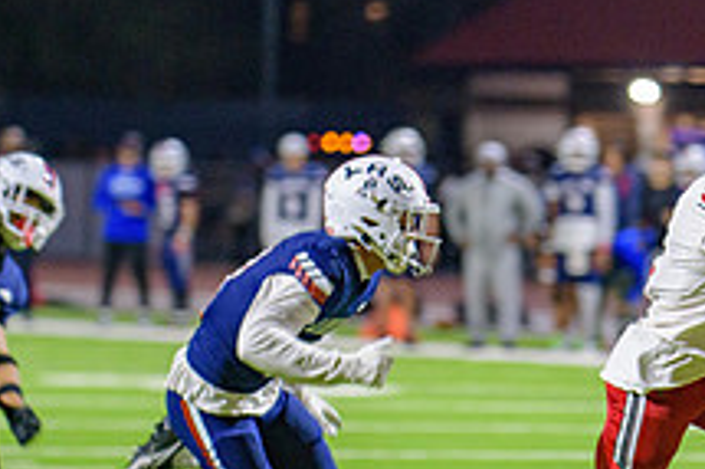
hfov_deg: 4.5
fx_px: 8982
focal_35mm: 459
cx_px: 853
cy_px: 300
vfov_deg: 3.0
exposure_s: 1/250
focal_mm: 170
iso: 2000
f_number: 2.8
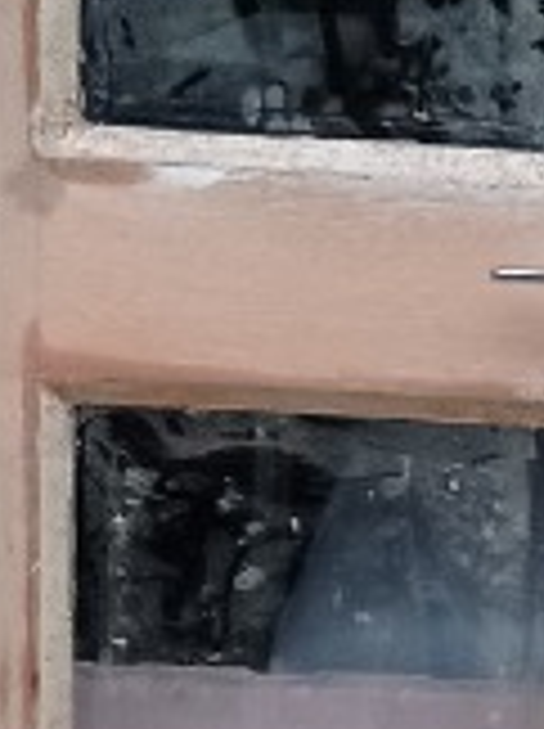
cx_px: 838
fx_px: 4349
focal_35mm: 207
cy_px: 616
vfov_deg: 9.5
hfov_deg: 7.0
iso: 100
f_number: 1.79
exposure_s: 1/153
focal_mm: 4.74
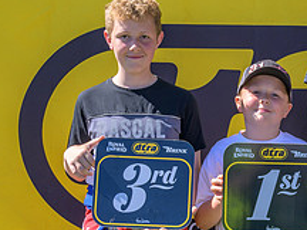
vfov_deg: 13.4
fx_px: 976
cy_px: 190
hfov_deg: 17.6
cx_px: 277
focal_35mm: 110
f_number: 5
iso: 125
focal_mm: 31.5
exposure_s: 1/400
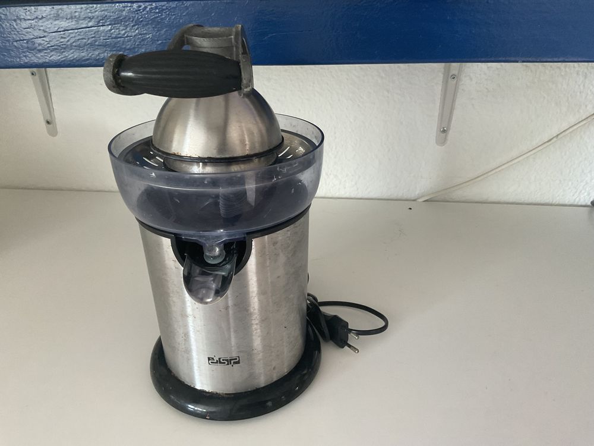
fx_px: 498
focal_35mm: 29
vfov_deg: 48.2
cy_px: 223
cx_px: 297
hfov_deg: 61.7
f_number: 1.8
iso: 160
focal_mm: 3
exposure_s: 1/60
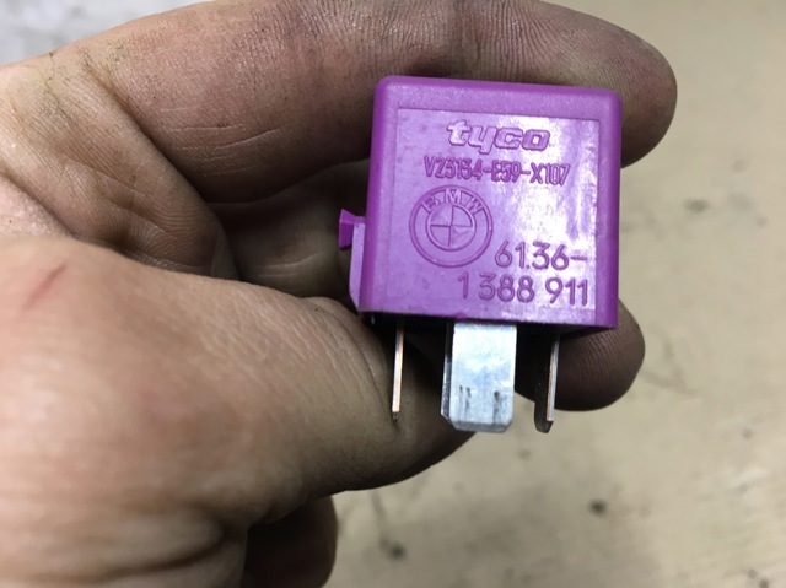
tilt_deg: -42.7
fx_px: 658
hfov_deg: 61.7
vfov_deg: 48.2
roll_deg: +20.4
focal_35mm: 29
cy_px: 294
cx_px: 393
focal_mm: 4.15
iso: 64
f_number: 2.2
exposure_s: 1/33
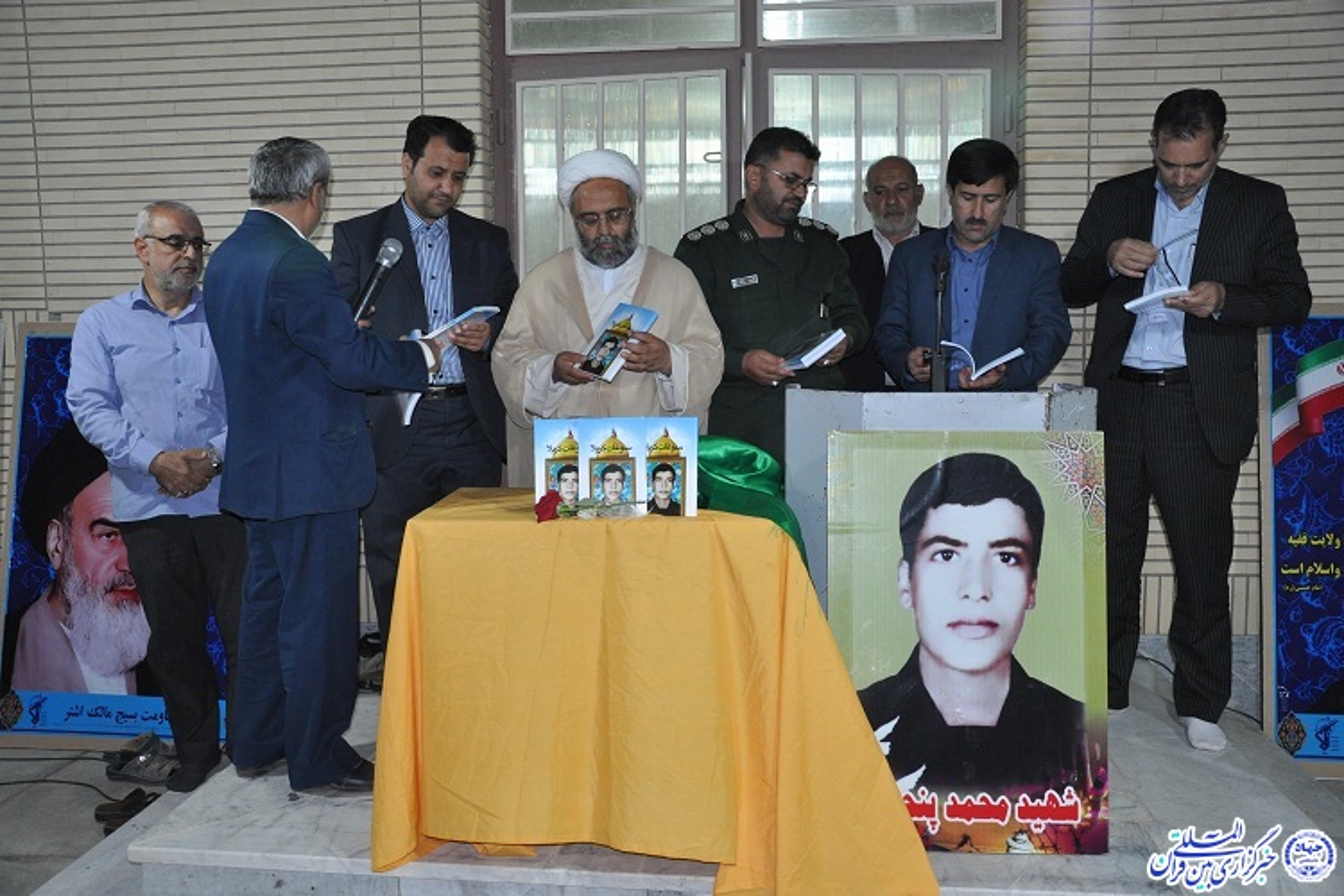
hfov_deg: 59.5
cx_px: 672
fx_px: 1176
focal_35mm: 32
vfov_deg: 41.7
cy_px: 448
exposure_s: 1/60
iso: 800
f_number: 3.8
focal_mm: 21
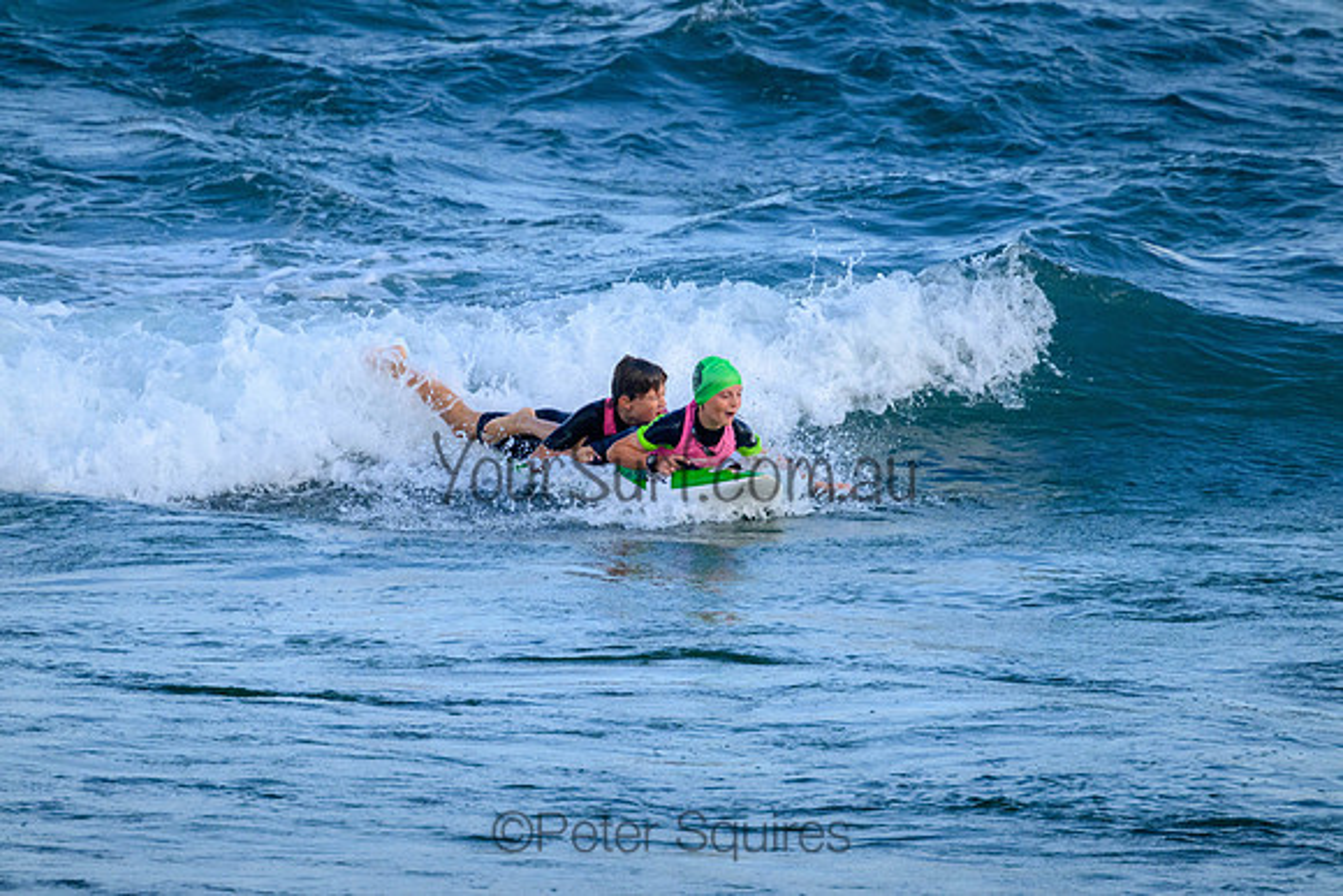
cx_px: 672
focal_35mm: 800
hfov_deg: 2.6
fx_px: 29850
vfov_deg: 1.7
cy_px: 448
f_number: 11
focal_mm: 800
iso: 2200
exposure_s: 1/2000
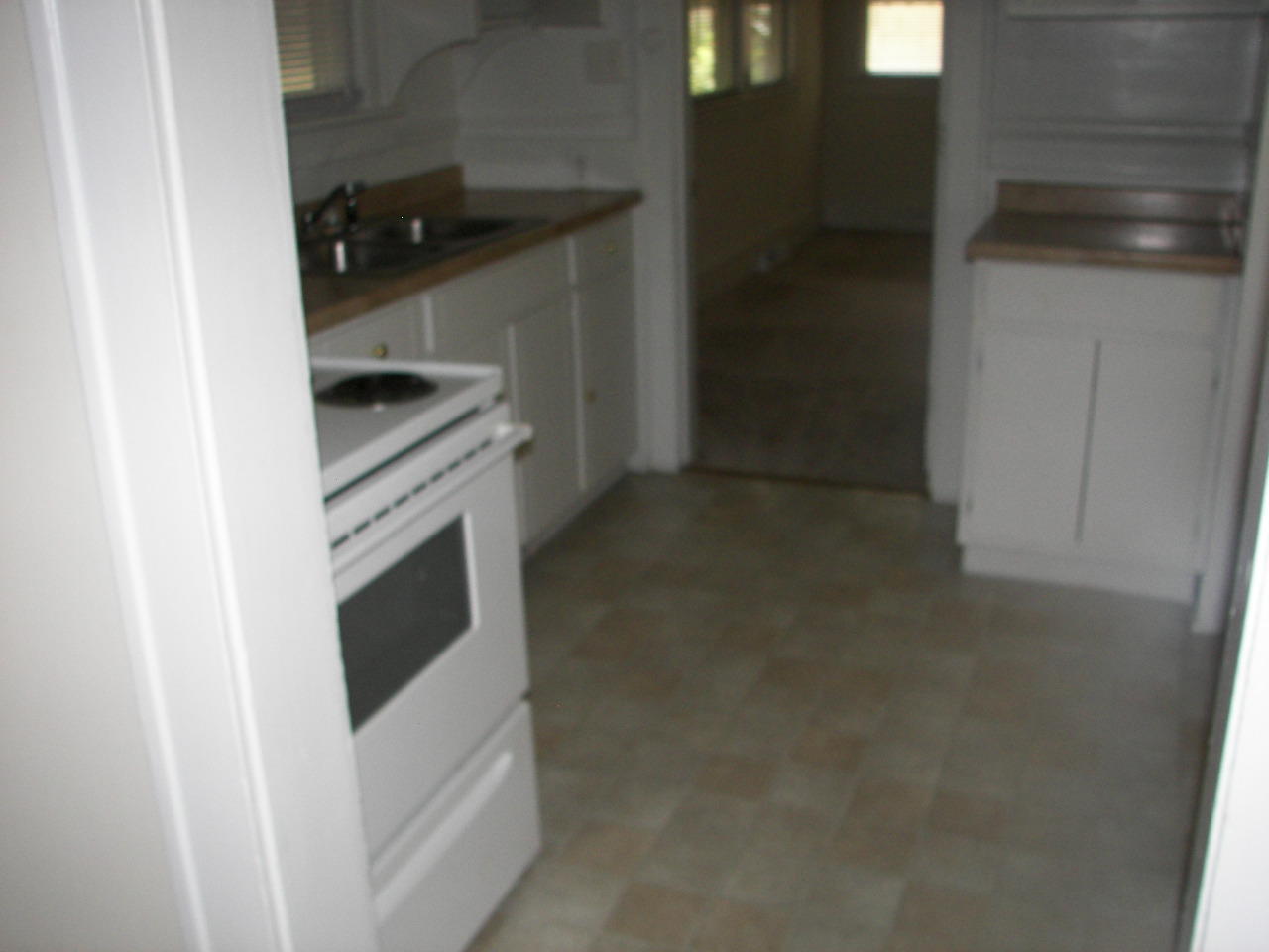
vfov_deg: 39.7
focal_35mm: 36
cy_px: 476
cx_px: 634
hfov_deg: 51.4
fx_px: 1320
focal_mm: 6
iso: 100
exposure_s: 1/30
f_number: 2.8
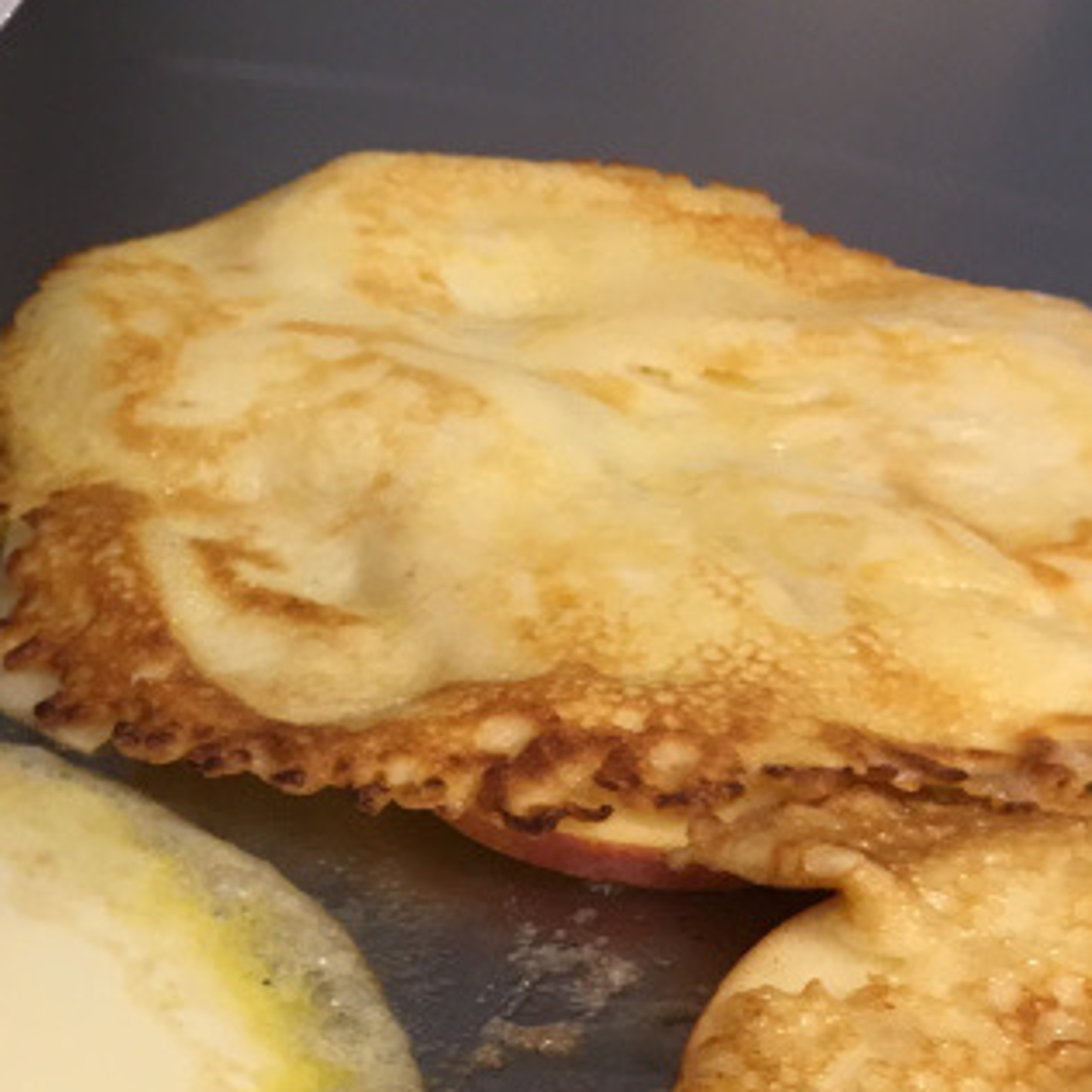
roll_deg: +1.5
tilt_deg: -35.9
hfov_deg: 21.5
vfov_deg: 23.2
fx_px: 2605
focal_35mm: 73
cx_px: -308
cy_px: 949
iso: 100
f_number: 2.2
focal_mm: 4.15
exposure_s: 1/30
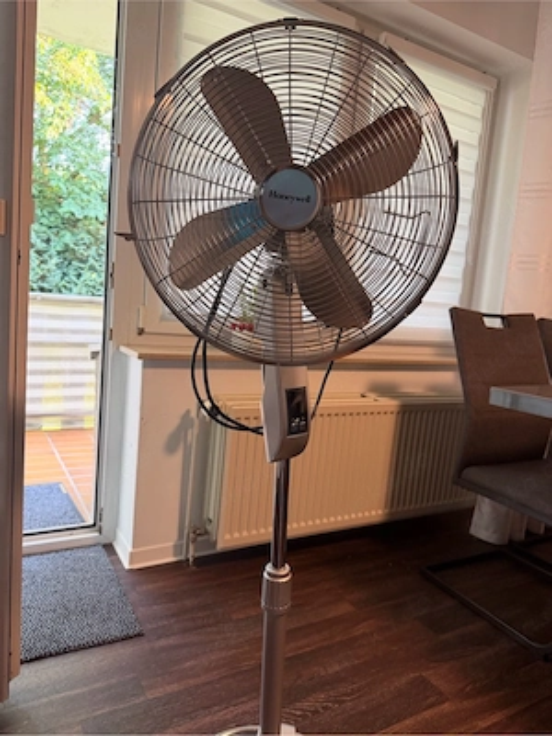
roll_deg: -5.3
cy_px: 368
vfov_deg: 71.6
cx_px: 276
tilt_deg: -7.2
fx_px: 510
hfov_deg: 56.8
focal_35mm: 24
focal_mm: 6.76
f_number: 1.78
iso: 250
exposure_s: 1/50
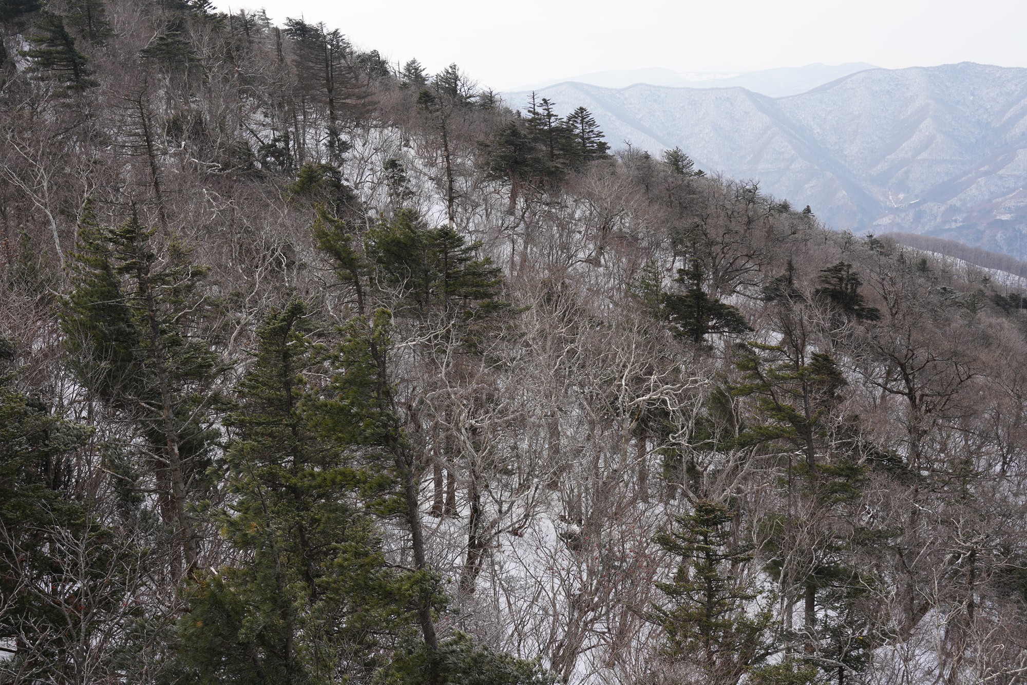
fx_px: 1369
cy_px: 342
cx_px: 514
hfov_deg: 41.1
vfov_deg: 28.1
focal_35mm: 48
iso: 100
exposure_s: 1/100
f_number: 9
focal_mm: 48
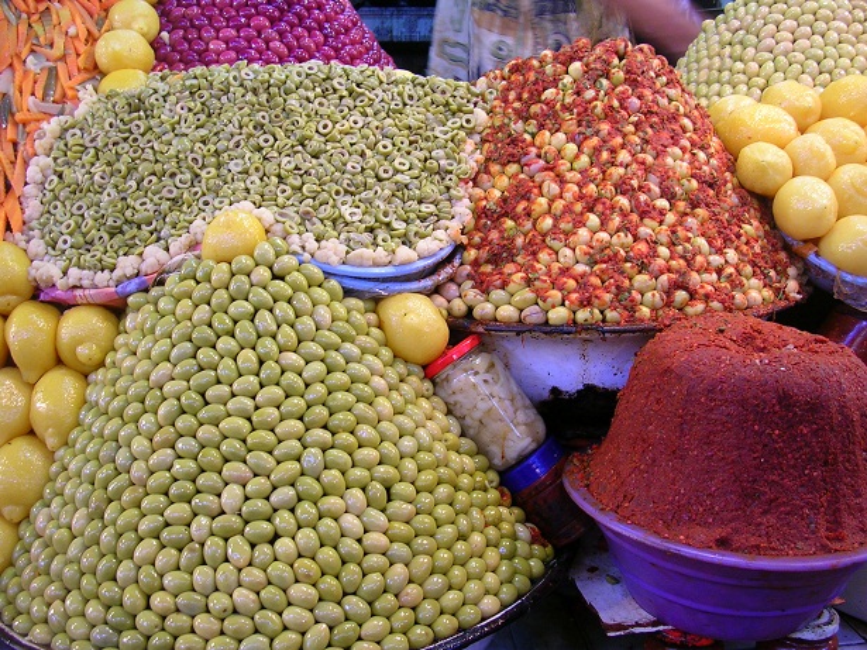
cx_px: 434
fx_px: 952
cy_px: 325
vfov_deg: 37.7
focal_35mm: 38
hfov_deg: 49.0
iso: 50
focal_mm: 5.8
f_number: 2.8
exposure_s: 1/13.9
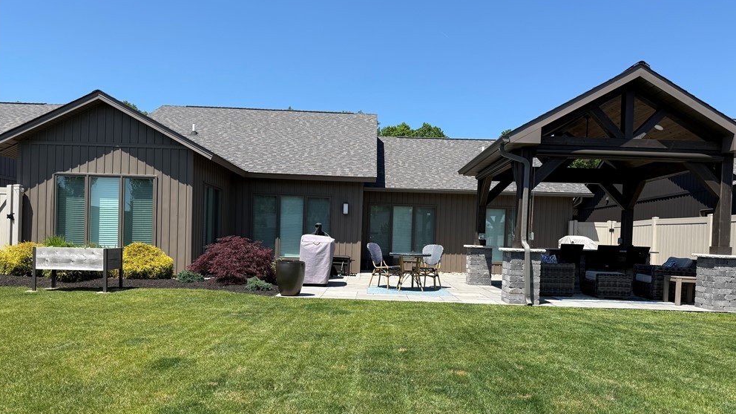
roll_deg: -1.7
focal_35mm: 27
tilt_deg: -0.5
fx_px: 527
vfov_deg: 42.7
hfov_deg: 69.9
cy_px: 252
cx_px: 372
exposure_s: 1/3425
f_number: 1.78
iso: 80
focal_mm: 6.76
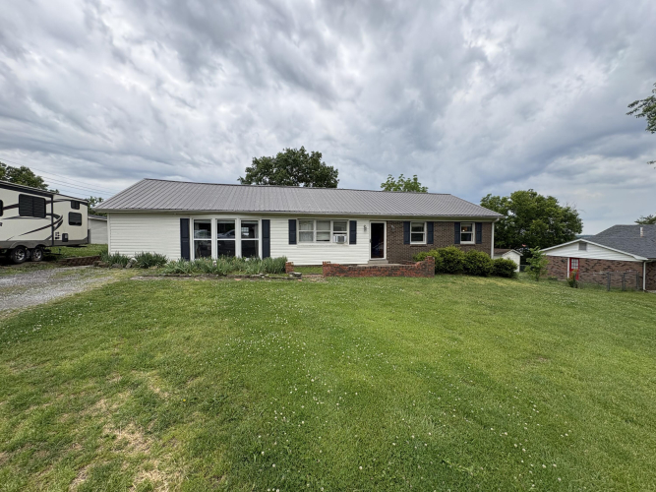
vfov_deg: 85.7
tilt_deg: -2.3
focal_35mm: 14
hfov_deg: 102.1
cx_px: 328
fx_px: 265
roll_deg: +0.8
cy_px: 246
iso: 50
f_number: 2.2
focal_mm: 2.22
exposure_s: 1/1600
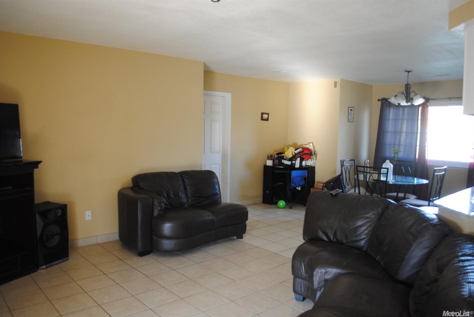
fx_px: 356
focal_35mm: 27
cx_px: 237
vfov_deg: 48.0
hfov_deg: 67.3
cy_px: 158
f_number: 3.5
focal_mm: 18
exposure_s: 1/25
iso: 400
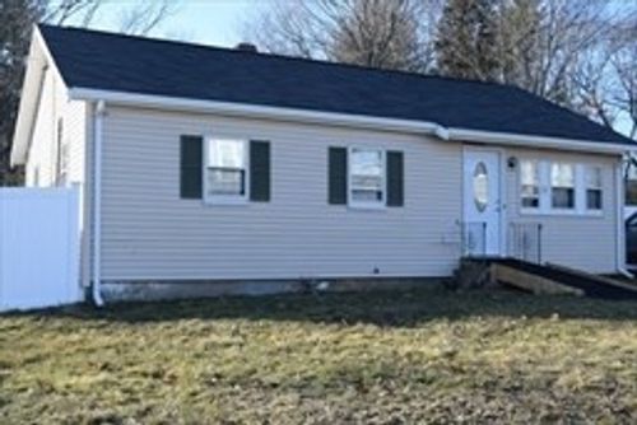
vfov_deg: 29.9
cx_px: 318
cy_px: 212
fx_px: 797
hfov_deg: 43.6
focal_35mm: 45
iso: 200
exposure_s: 1/250
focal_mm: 30
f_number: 8
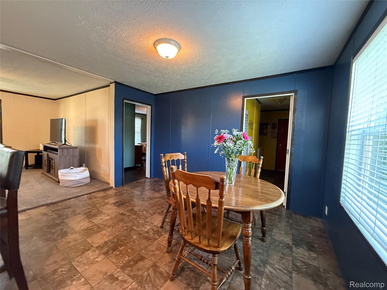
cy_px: 145
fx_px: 157
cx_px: 194
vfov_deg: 85.7
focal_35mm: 14
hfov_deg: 102.1
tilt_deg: -3.9
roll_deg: -2.3
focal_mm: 2.22
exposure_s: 1/60
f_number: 2.2
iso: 800
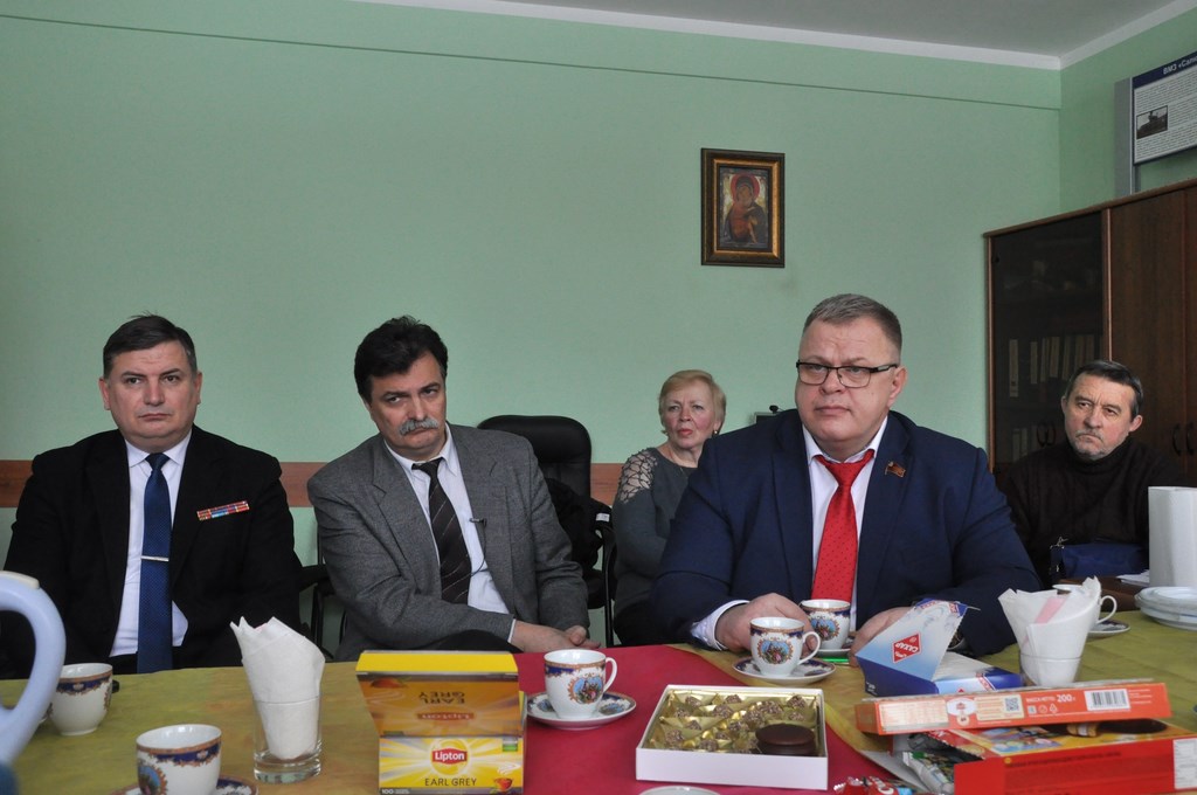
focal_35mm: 33
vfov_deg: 39.9
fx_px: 1096
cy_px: 398
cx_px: 598
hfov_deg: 57.3
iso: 1000
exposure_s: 1/160
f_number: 6.3
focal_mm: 22
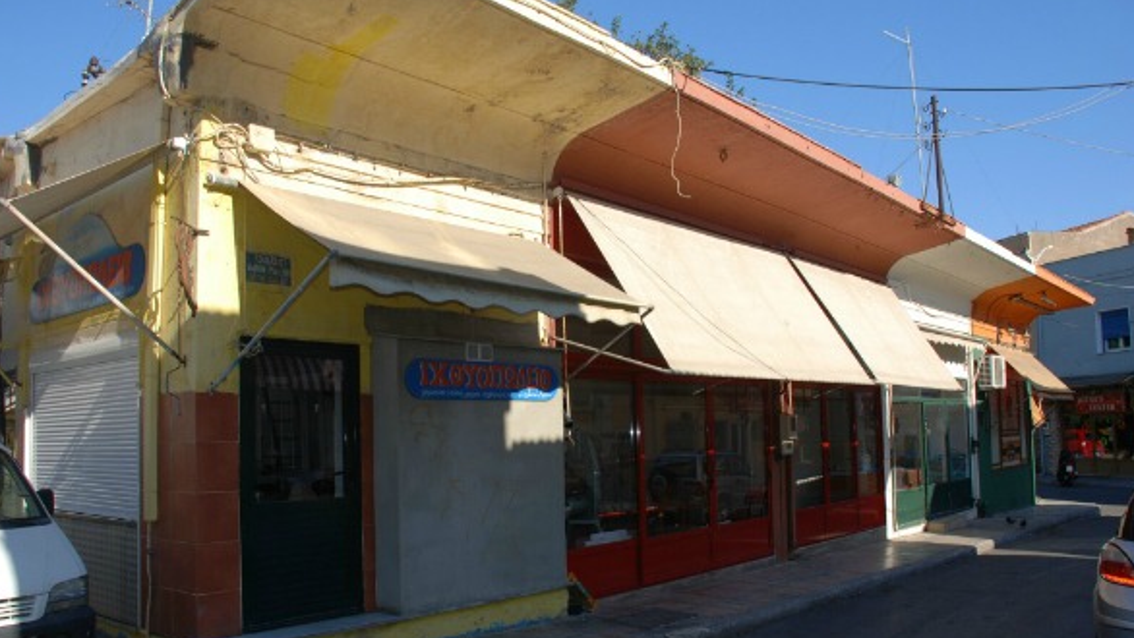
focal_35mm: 29
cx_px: 575
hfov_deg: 66.0
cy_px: 371
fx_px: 872
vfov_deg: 40.1
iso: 100
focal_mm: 18
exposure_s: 1/200
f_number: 6.3
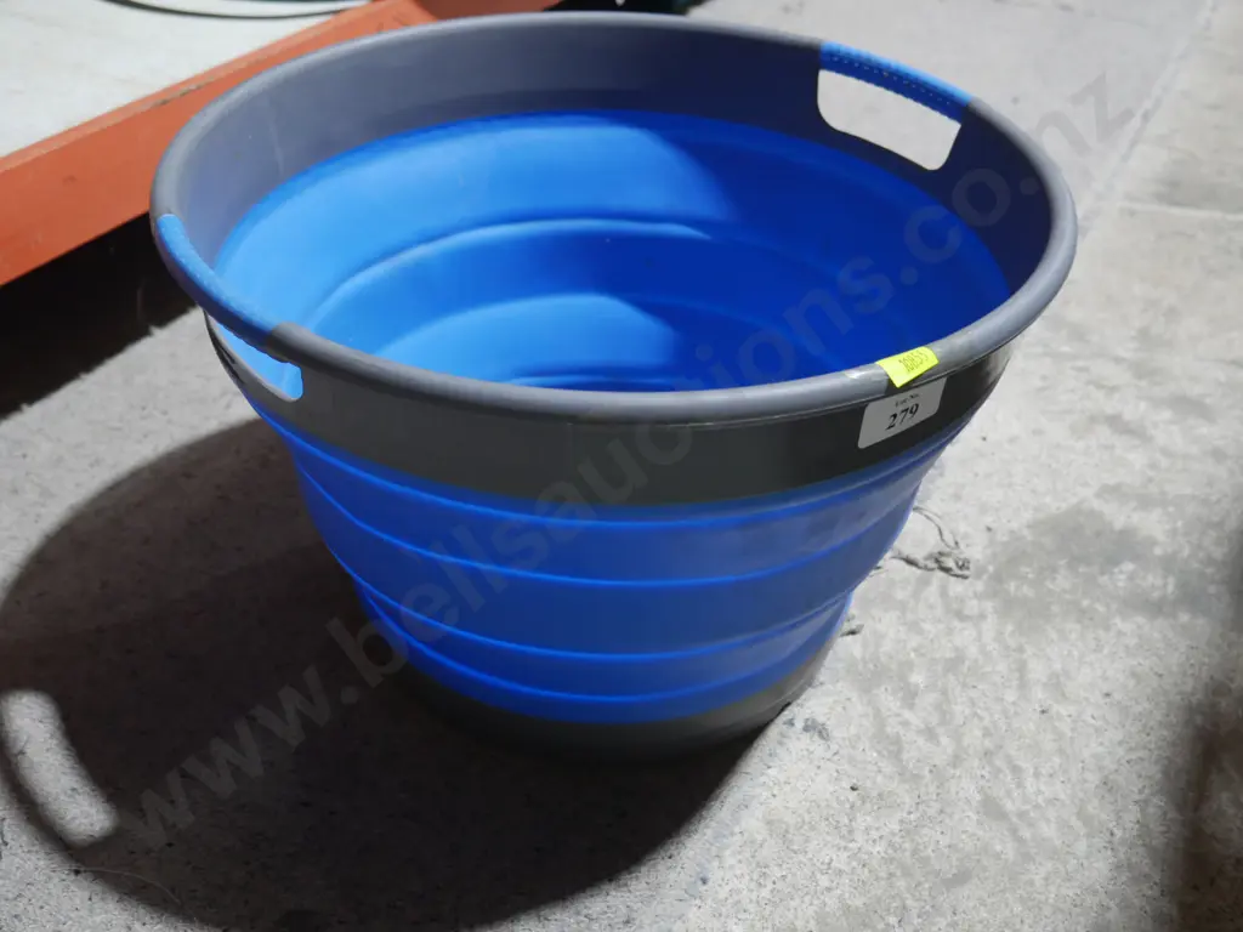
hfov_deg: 51.4
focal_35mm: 36
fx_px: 1293
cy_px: 466
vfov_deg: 39.7
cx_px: 622
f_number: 4
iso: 800
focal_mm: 18
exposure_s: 1/60
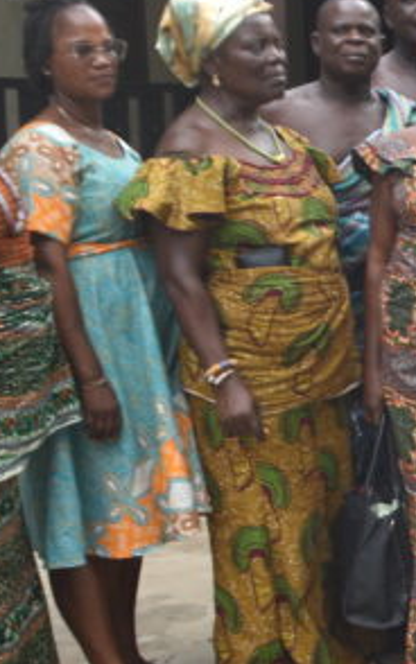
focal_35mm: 330
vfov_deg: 6.4
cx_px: 943
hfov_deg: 3.9
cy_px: 412
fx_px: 5980
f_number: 7.1
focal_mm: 62
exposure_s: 1/100
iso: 100
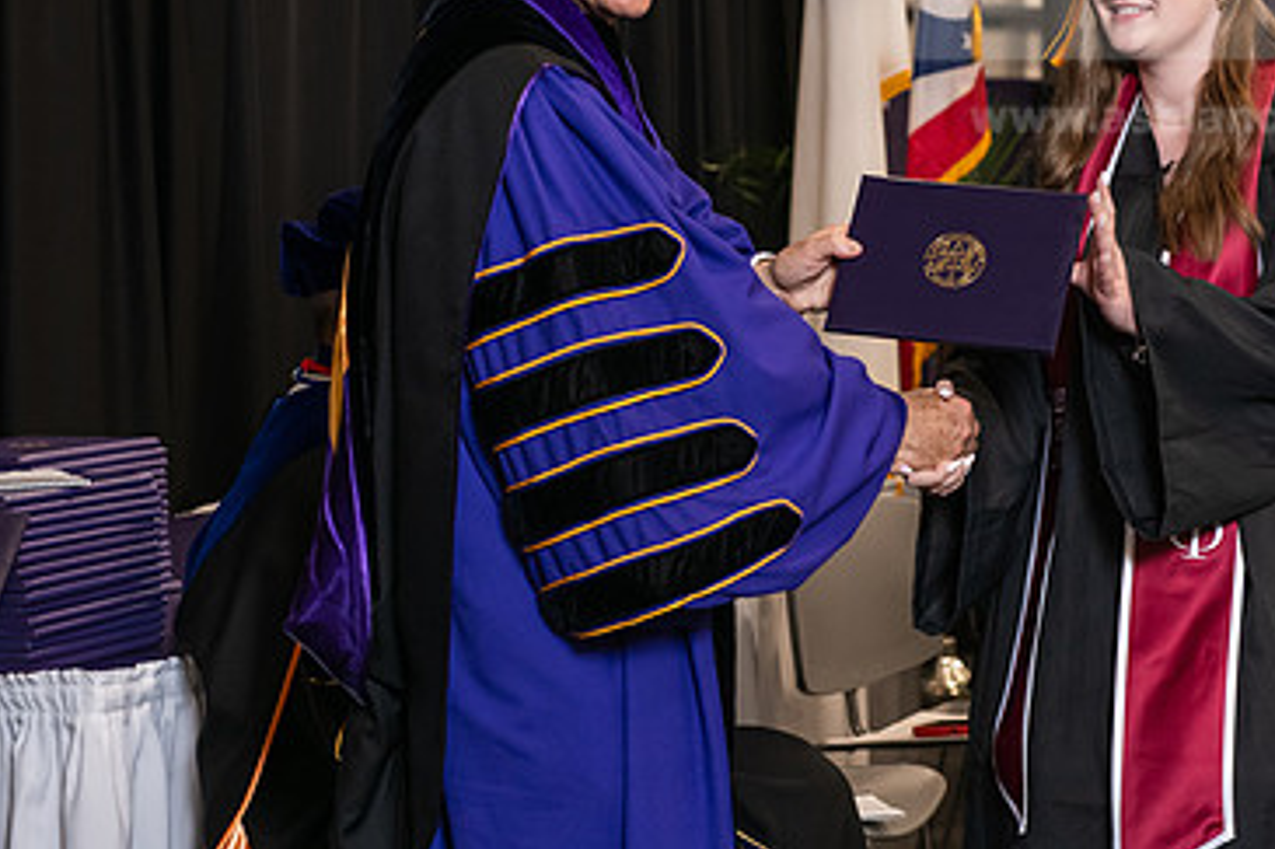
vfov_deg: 13.0
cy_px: 190
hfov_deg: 19.4
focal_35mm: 105
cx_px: 810
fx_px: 3717
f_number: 5
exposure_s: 1/125
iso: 1600
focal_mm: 66
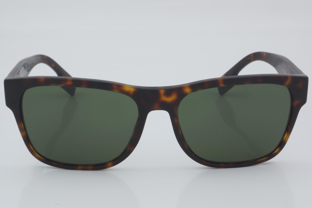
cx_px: 156
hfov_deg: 24.6
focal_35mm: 82
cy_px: 104
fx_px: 715
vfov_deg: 16.6
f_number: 32
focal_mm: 55
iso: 100
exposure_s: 1/4
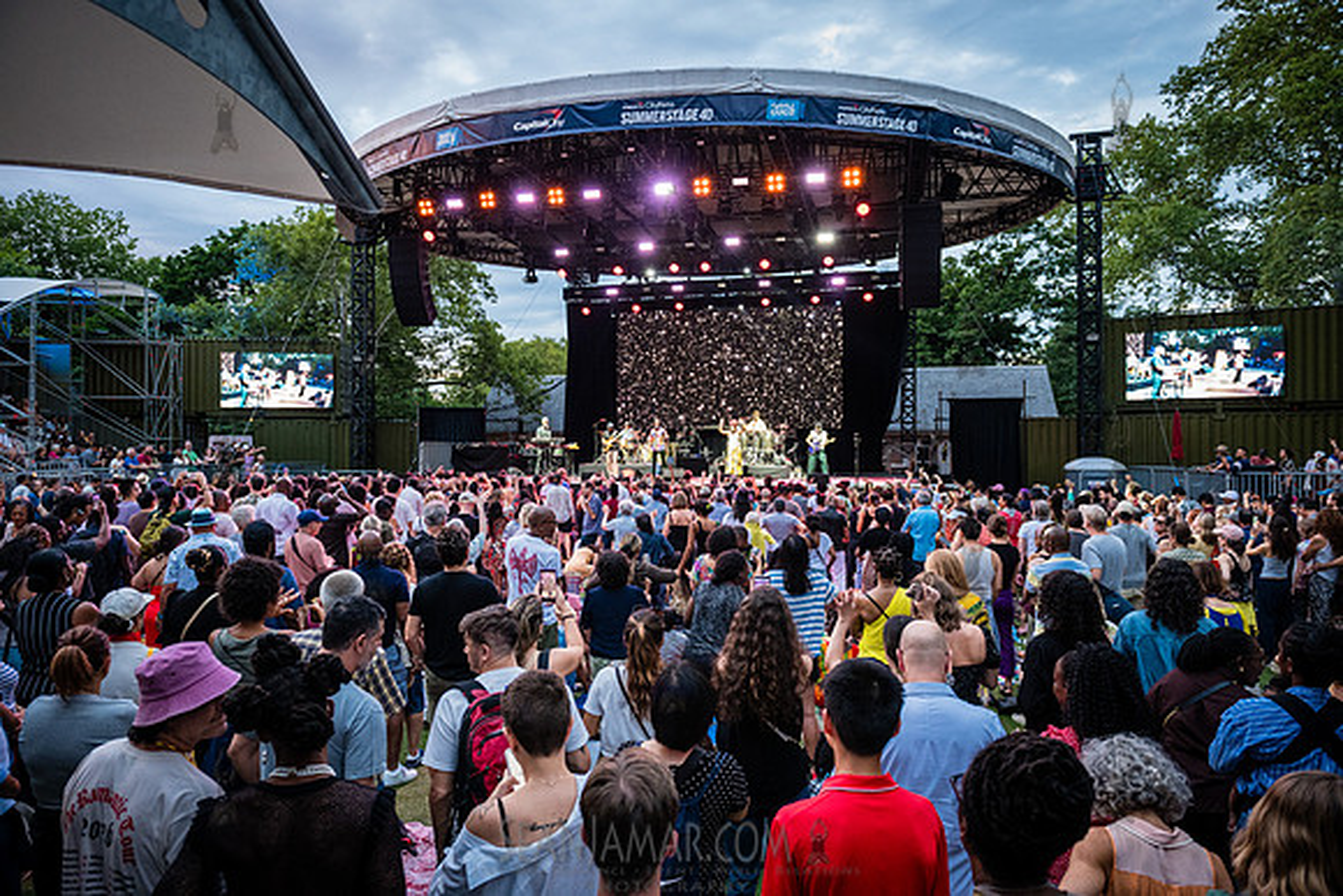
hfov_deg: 73.3
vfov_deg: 52.8
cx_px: 672
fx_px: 903
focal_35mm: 24
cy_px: 448
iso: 3200
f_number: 4
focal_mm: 24
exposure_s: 1/200
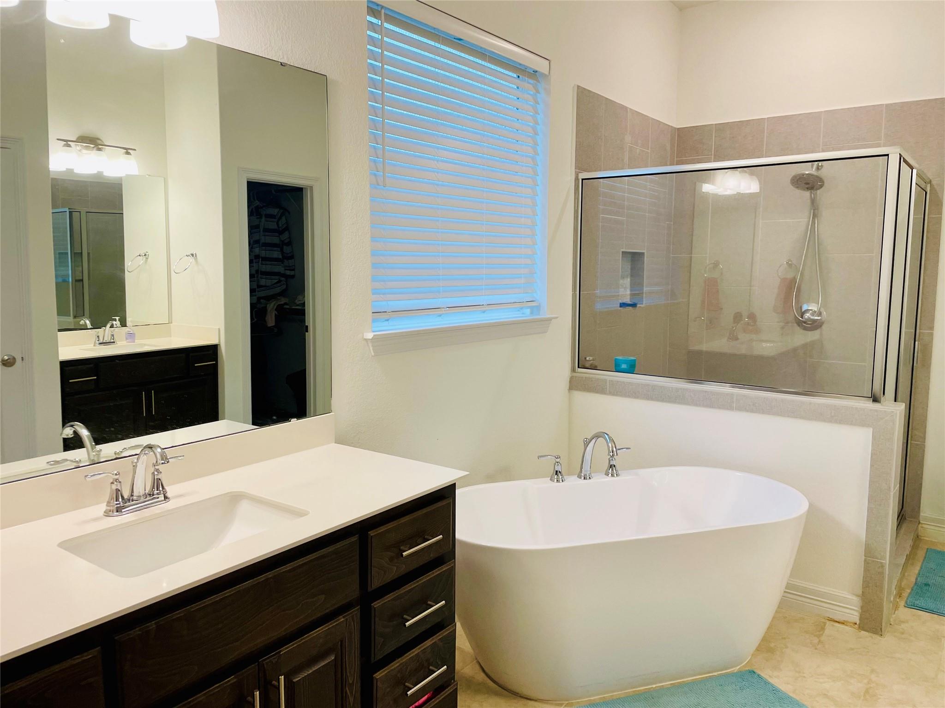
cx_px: 472
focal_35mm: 26
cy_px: 354
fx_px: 710
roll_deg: -0.2
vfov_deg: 53.1
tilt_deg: -6.7
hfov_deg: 67.3
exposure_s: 1/120
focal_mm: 4.2
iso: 100
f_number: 1.6
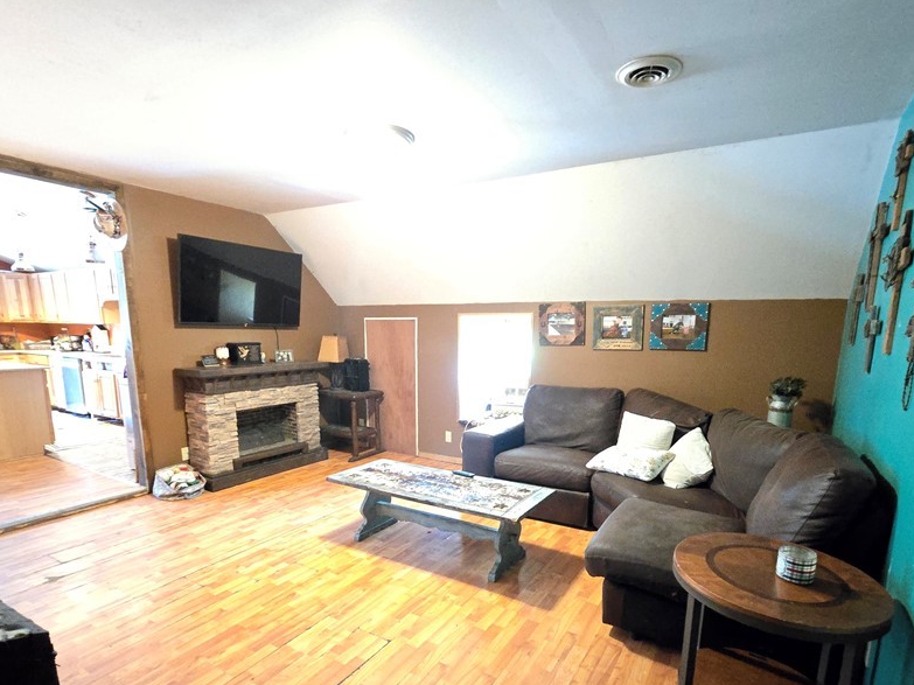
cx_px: 469
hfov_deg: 91.0
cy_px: 417
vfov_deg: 73.8
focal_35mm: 17
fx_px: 449
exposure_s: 1/24
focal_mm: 2.2
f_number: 2.2
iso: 3200
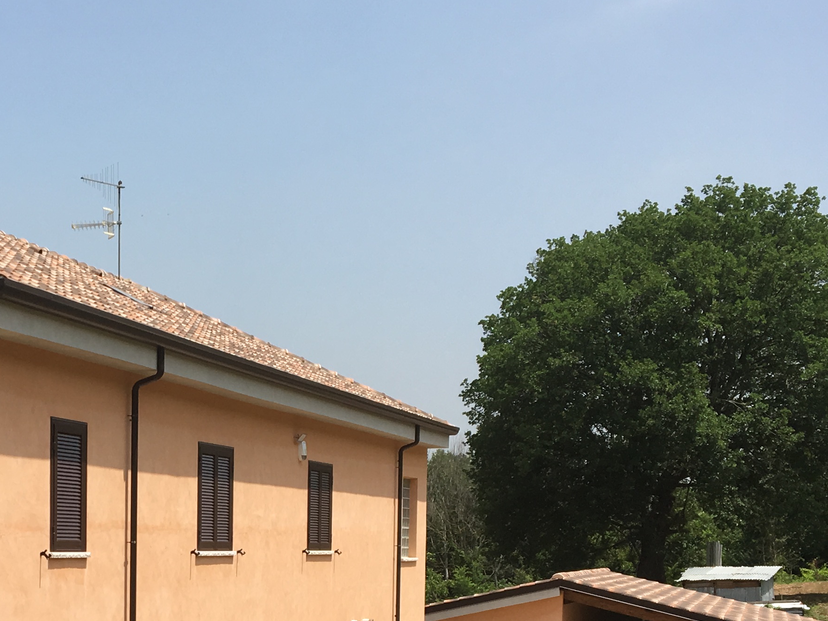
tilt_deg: -4.8
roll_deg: +0.6
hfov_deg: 28.5
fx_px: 1579
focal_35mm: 66
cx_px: 117
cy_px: 614
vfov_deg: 21.5
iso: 25
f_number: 2.2
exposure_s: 1/1508
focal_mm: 4.15
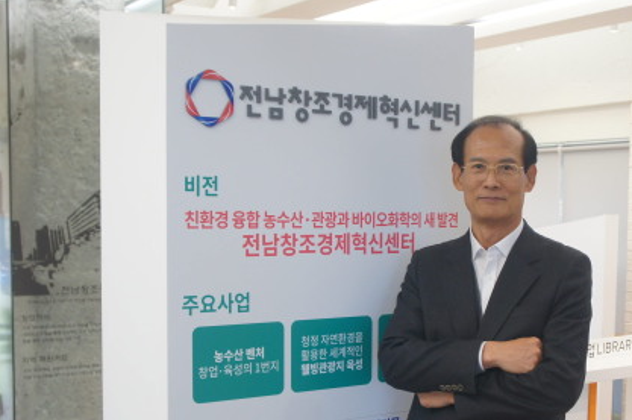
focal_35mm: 54
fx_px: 943
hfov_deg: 36.8
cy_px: 287
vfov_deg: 24.9
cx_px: 393
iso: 400
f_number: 4
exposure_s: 1/40
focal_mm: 23
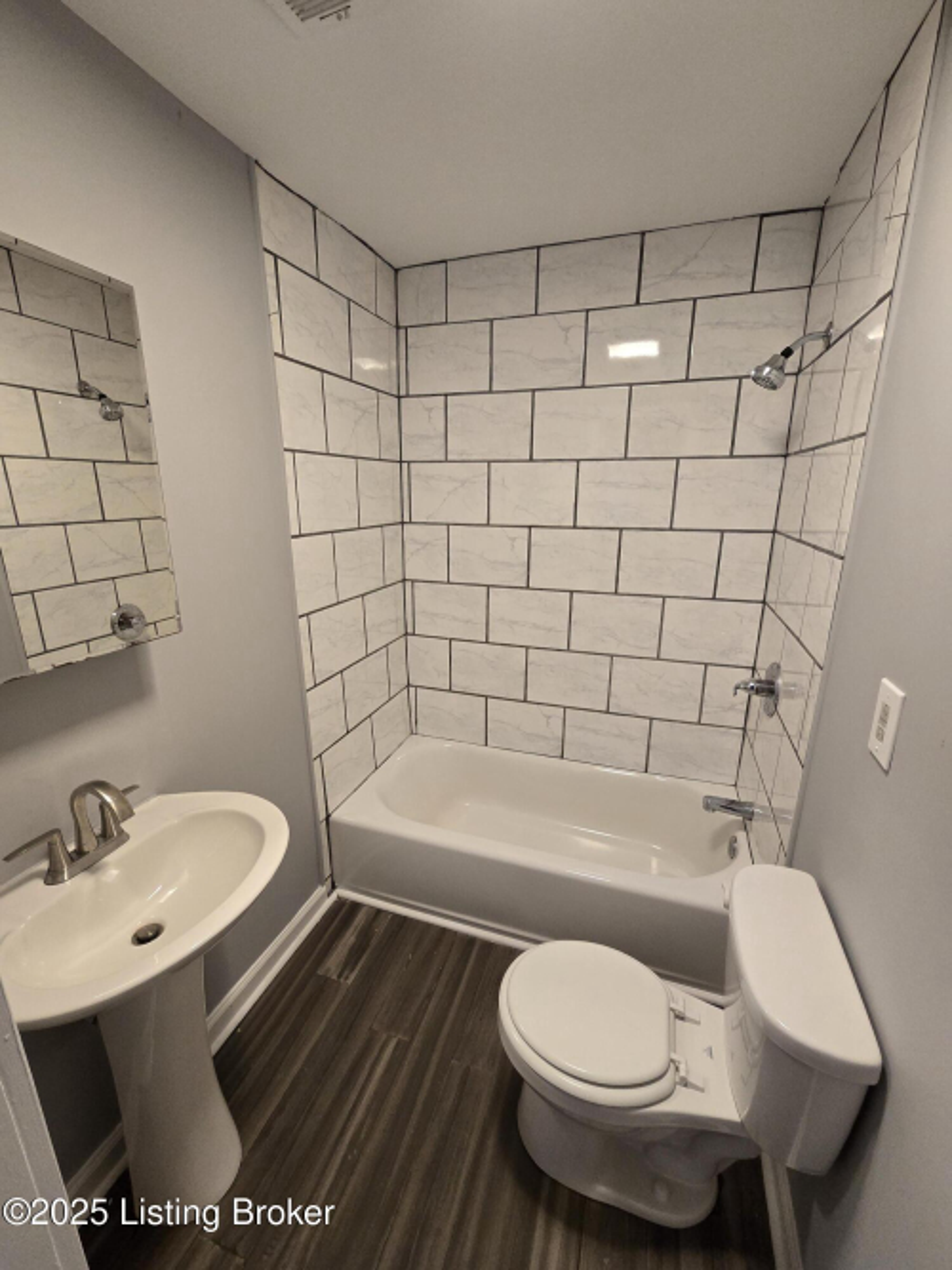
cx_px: 476
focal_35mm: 13
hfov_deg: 89.9
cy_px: 635
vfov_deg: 106.2
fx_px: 477
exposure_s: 1/60
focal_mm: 2.2
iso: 320
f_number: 2.2
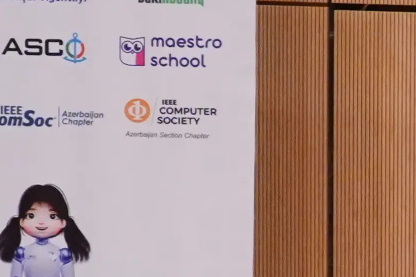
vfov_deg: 3.3
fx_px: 4772
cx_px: 1279
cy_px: 357
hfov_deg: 4.8
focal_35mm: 413
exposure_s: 1/100
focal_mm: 57
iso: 4000
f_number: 5
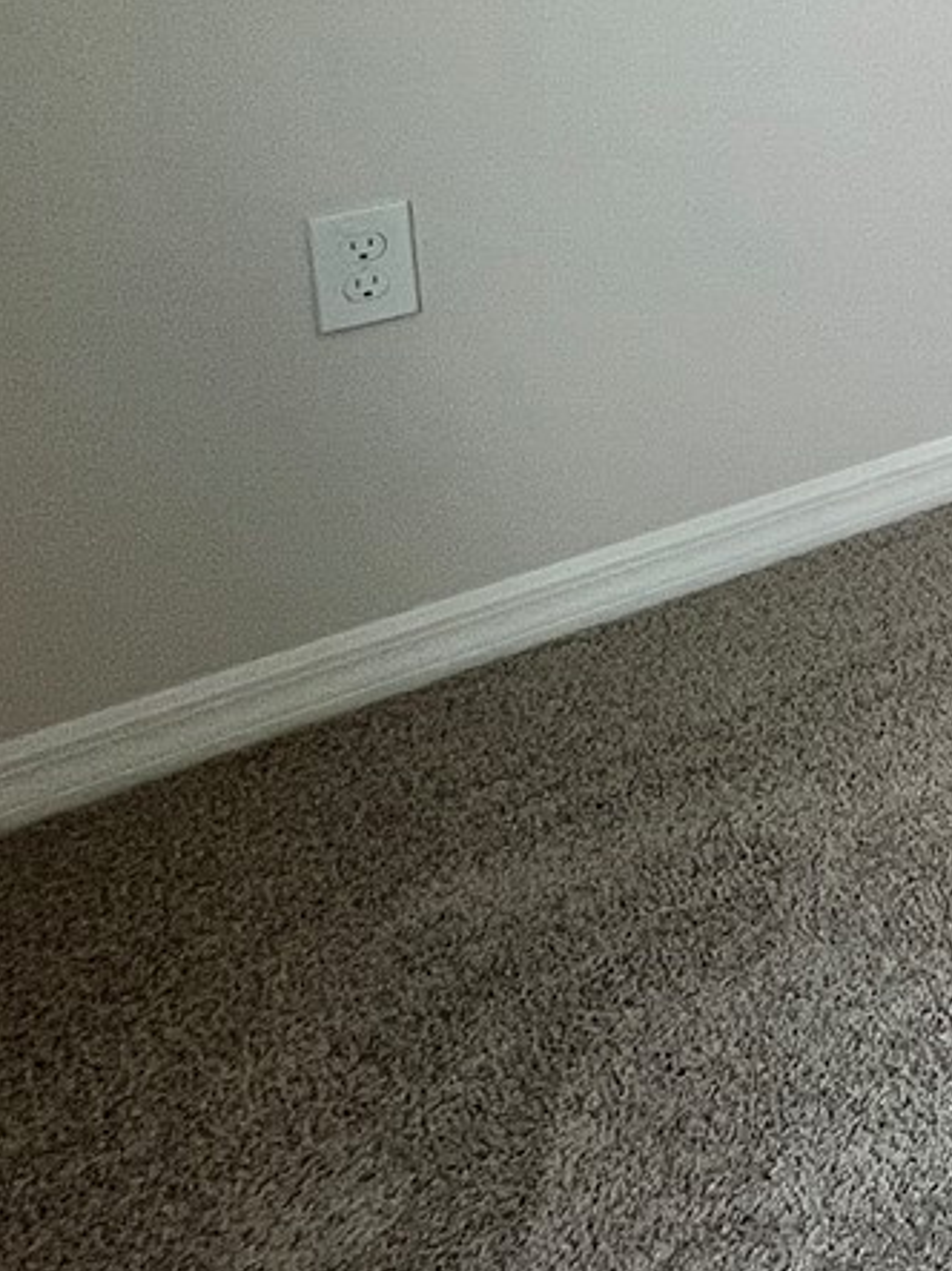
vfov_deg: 33.6
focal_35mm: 47
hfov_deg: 17.3
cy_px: -215
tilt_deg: -8.4
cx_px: 2062
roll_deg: -1.1
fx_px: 1724
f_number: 1.8
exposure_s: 1/120
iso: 100
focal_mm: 1.57
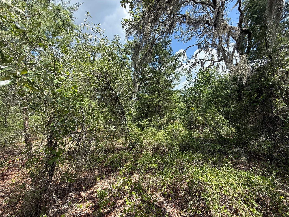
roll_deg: +0.2
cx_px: 144
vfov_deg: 85.7
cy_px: 108
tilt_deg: +2.8
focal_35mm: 14
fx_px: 117
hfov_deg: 102.1
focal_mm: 2.22
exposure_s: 1/751
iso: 64
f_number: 2.2
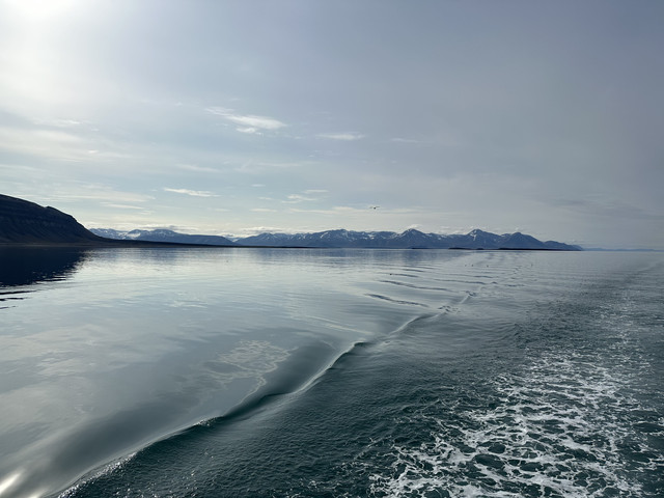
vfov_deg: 56.8
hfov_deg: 71.6
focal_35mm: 24
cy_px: 249
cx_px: 332
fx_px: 460
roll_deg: -0.9
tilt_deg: -1.5
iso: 80
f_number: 1.78
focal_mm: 6.86
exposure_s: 1/9709
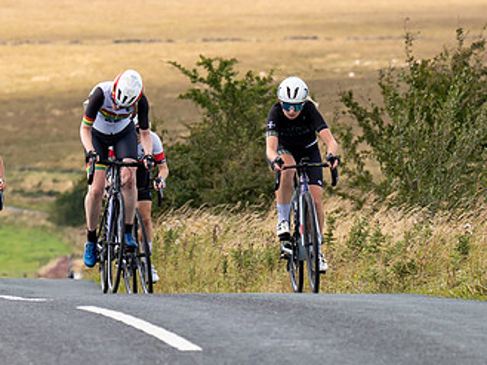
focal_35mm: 457
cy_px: 71
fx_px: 6432
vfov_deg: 3.3
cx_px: 188
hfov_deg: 4.3
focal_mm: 124
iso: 100
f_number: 4
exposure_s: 1/800
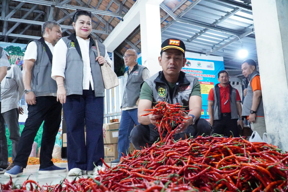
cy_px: 96
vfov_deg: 41.8
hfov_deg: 59.5
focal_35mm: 32
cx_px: 144
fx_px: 252
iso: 12800
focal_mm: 21
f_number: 4
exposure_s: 1/200
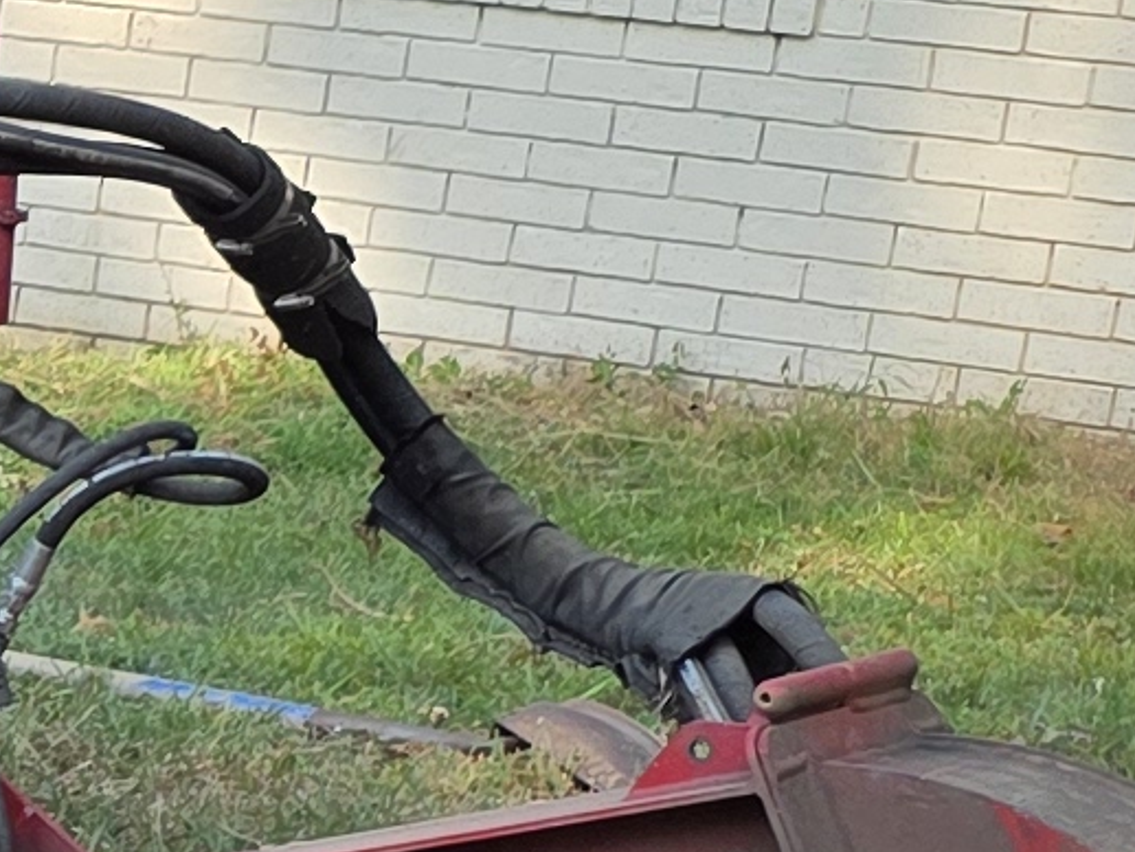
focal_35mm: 178
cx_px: -1710
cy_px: 1151
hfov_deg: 9.7
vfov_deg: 8.2
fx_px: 5838
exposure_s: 1/1704
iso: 80
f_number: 1.7
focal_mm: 6.25
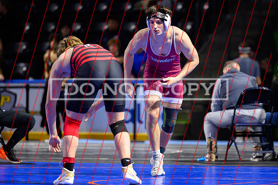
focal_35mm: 297
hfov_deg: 6.9
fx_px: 2295
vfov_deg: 4.6
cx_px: 174
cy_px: 85
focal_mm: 200
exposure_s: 1/800
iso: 5000
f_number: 2.8
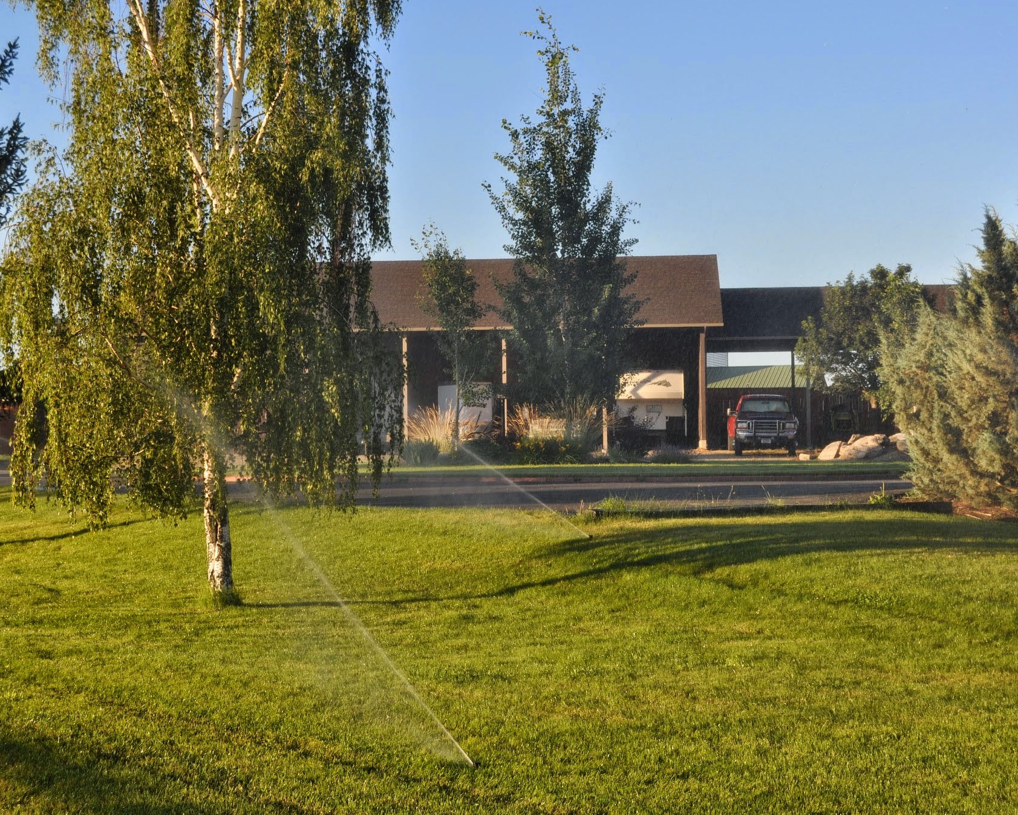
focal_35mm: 65
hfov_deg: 29.1
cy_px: 408
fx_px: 1959
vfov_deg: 23.5
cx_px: 543
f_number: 7.1
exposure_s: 1/200
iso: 200
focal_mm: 38
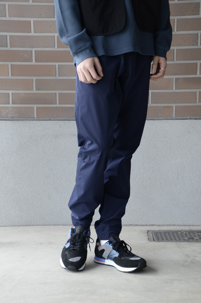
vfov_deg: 23.4
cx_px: 100
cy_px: 152
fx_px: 732
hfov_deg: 15.6
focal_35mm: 87
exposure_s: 1/125
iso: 320
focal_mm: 58
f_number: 5.6
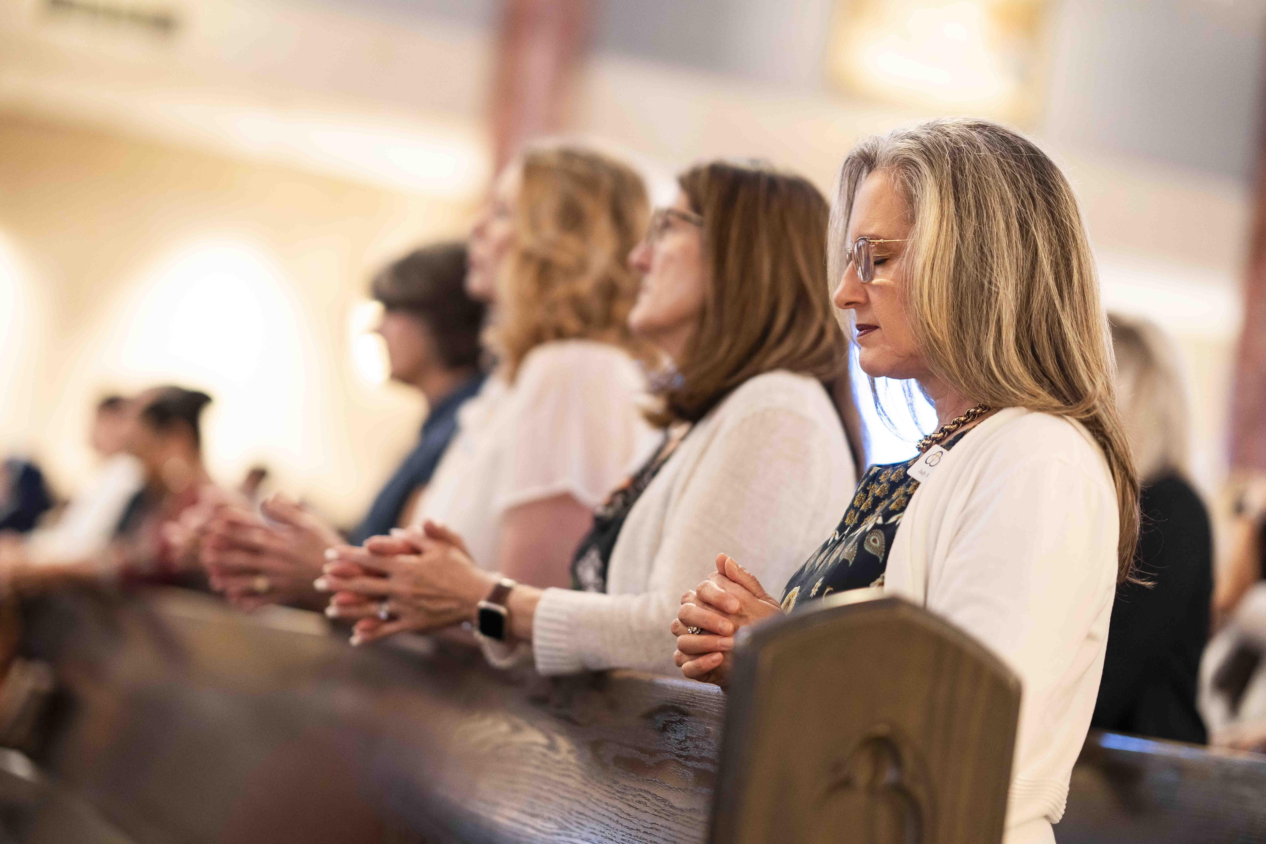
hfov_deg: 23.9
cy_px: 422
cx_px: 633
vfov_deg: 16.1
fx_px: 2989
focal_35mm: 85
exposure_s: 1/125
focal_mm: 85
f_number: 1.4
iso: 800
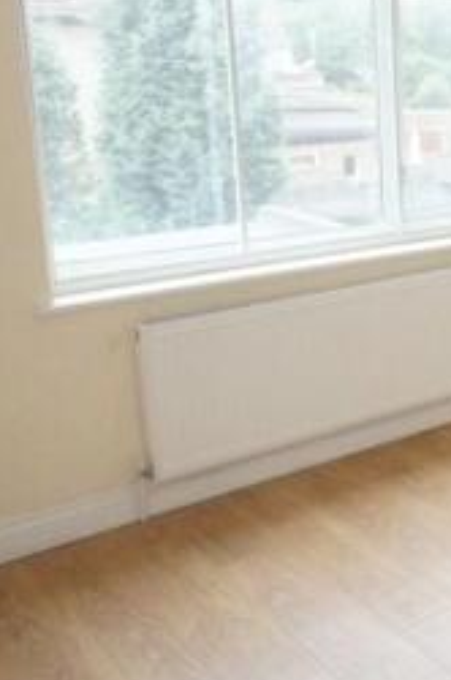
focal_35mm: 63
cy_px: 228
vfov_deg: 31.7
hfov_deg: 18.1
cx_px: 750
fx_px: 1187
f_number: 14
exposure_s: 1/60
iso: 1600
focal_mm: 16
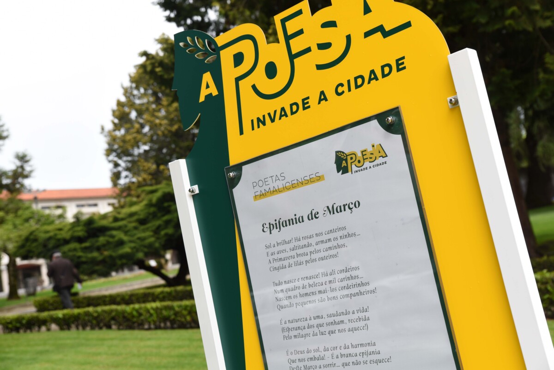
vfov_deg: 29.3
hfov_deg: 42.7
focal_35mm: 46
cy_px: 185
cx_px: 277
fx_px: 708
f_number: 4.5
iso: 320
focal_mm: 46
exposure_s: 1/1000
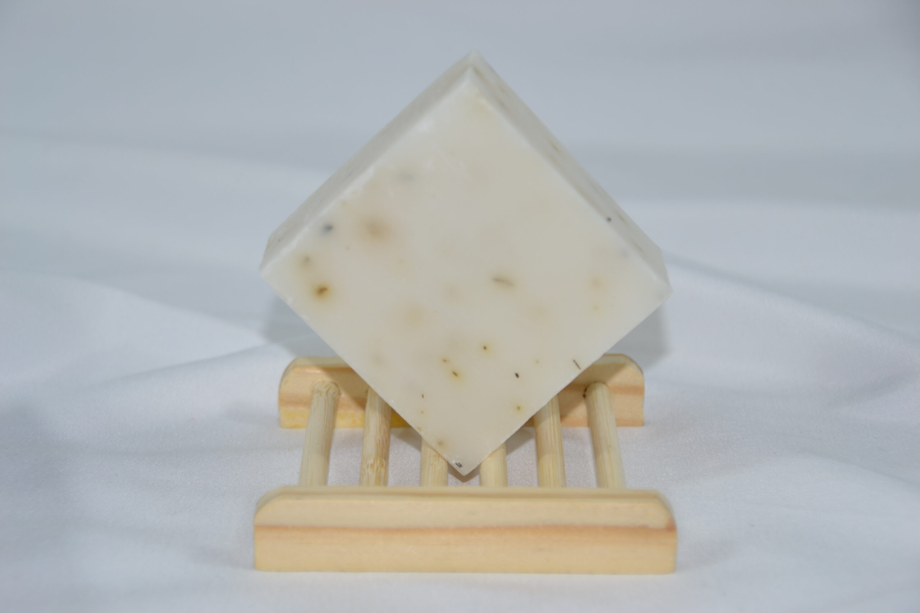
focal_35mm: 98
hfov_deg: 20.9
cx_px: 460
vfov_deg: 14.0
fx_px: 2492
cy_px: 306
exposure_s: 1/60
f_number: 6.3
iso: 100
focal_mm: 65
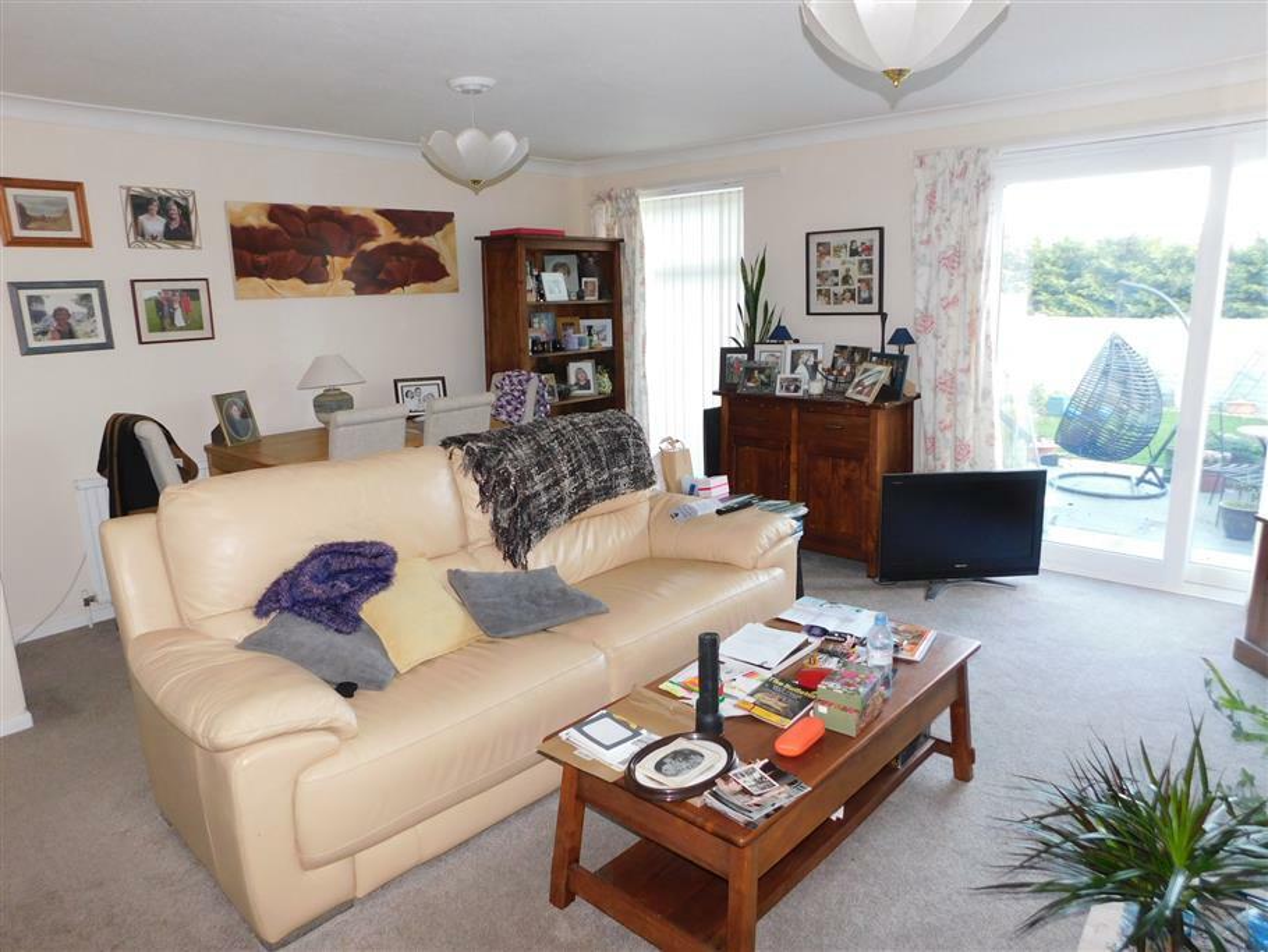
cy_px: 476
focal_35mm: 23
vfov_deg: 58.9
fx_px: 843
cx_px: 634
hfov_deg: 73.9
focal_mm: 4
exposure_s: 1/30
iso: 200
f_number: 3
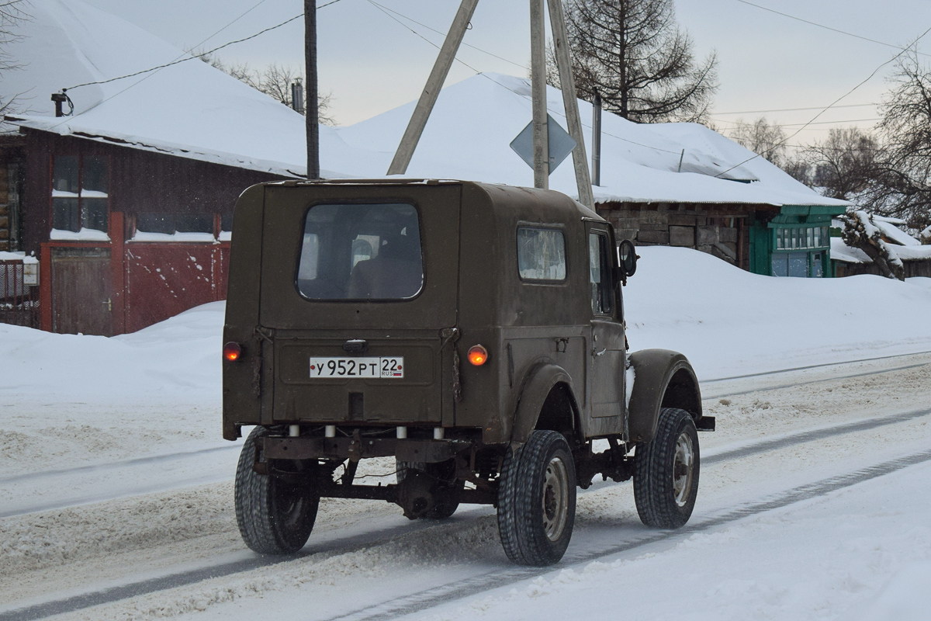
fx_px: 2133
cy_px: 310
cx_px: 466
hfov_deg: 24.6
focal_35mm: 82
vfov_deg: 16.6
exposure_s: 1/800
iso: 400
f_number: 6.3
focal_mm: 55
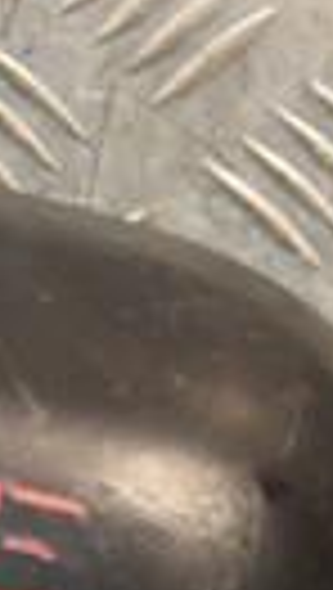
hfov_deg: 3.2
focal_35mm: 374
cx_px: -346
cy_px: 446
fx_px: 5852
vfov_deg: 5.8
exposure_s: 1/100
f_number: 5
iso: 800
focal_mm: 52
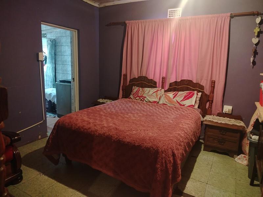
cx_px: 132
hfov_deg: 71.6
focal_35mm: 24
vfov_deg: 56.8
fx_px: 182
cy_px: 98
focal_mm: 5.25
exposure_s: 1/25
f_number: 1.75
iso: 2716
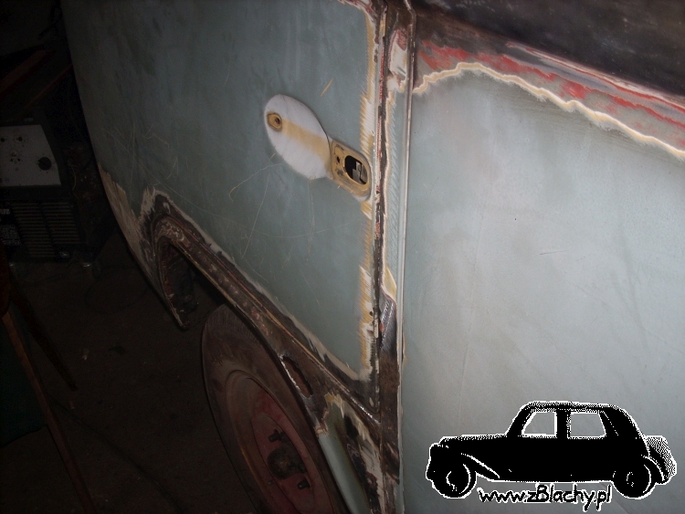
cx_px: 342
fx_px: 732
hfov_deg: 50.1
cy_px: 257
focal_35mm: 37
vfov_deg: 38.7
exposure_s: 1/60
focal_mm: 6.2
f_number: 2.8
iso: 64
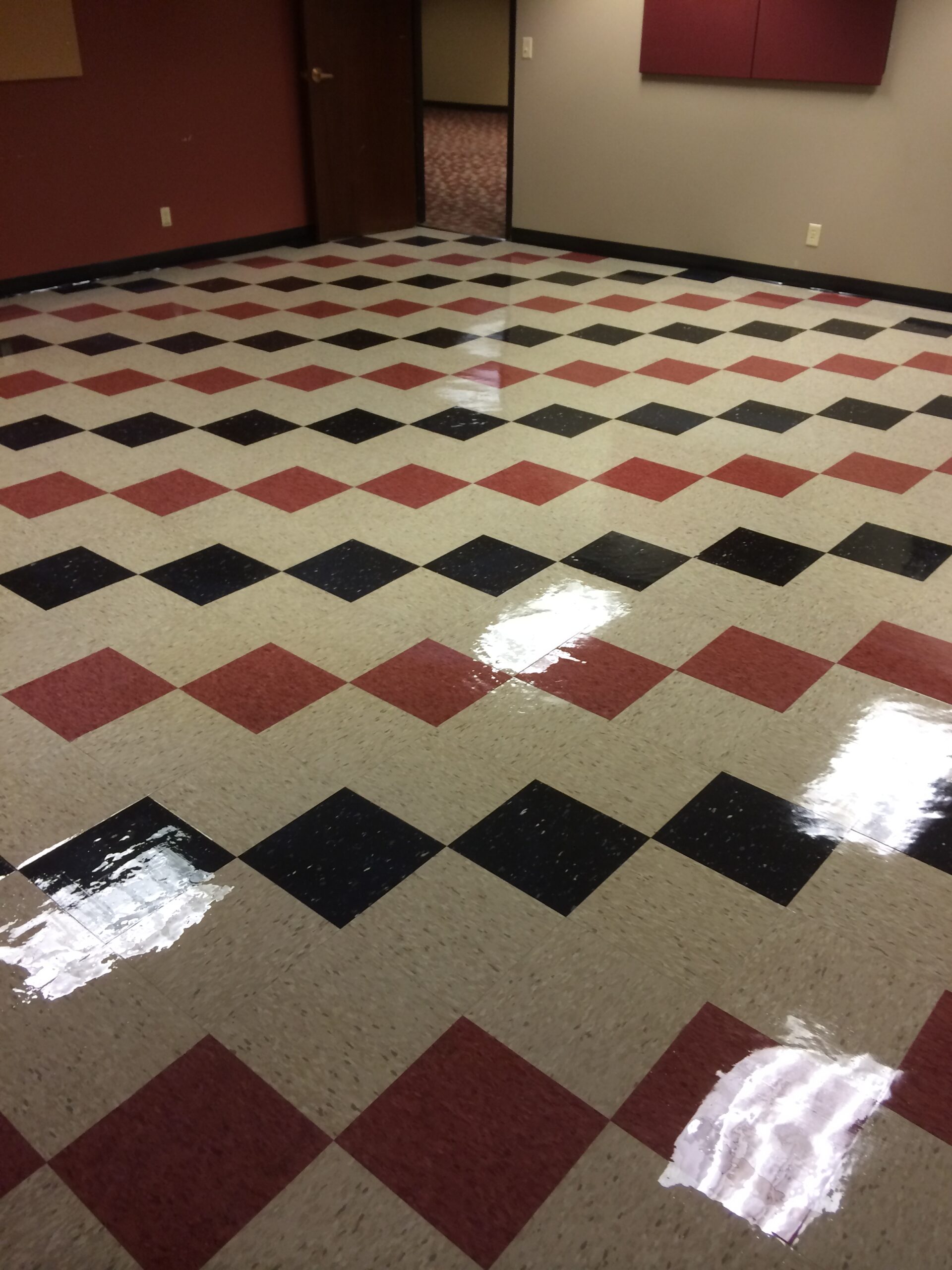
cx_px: 476
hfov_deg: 46.8
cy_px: 635
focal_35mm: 30
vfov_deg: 60.0
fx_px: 1100
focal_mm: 4.12
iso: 80
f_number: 2.2
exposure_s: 1/30
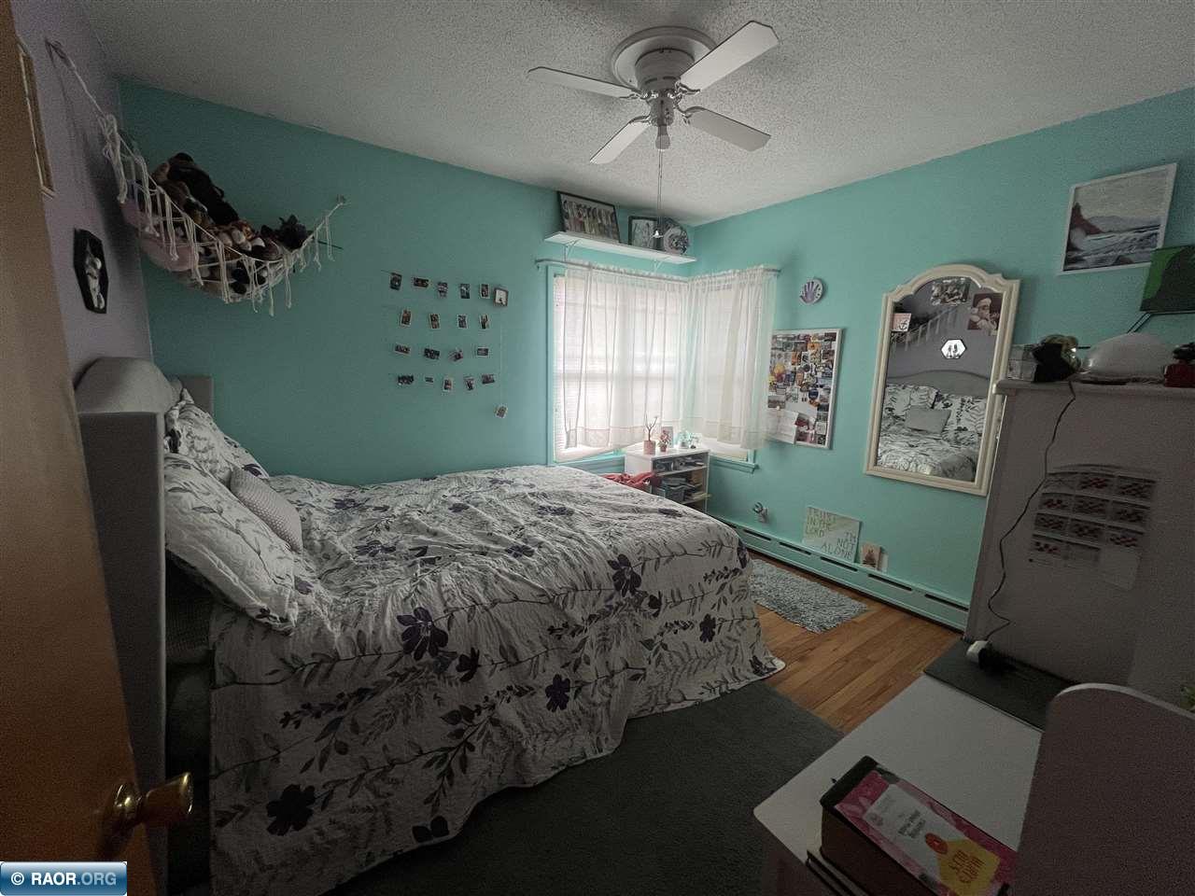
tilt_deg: -10.6
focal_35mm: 13
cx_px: 598
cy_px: 448
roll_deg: -1.1
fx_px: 449
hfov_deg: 106.2
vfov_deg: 89.9
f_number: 1.8
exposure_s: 1/99
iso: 200
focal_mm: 1.57
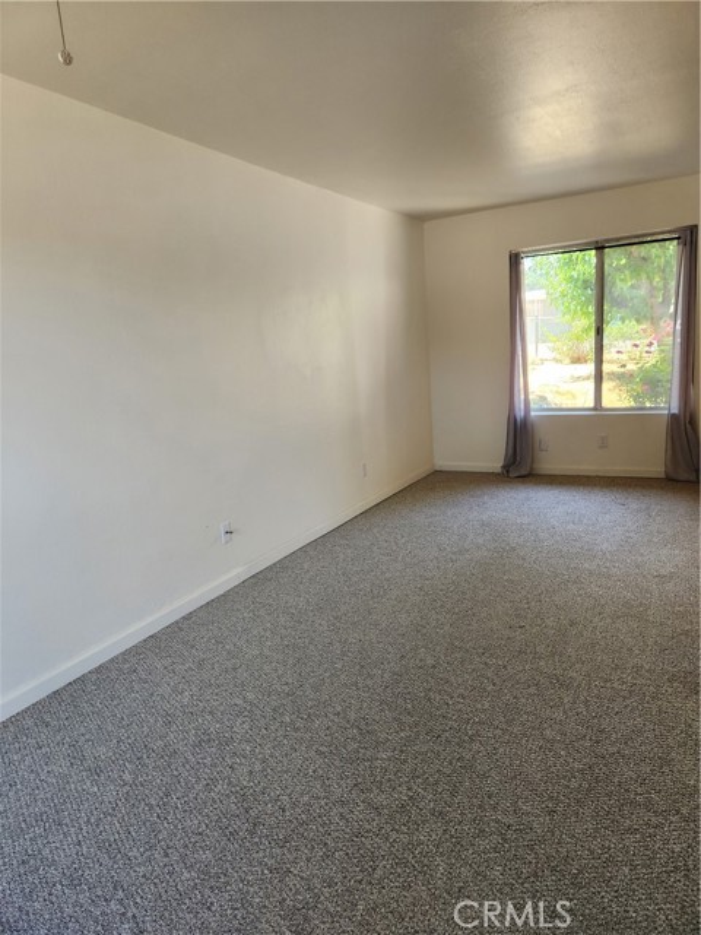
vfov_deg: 73.9
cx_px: 350
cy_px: 468
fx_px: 621
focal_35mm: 23
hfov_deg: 58.9
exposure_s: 1/180
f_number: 1.8
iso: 160
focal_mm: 5.4
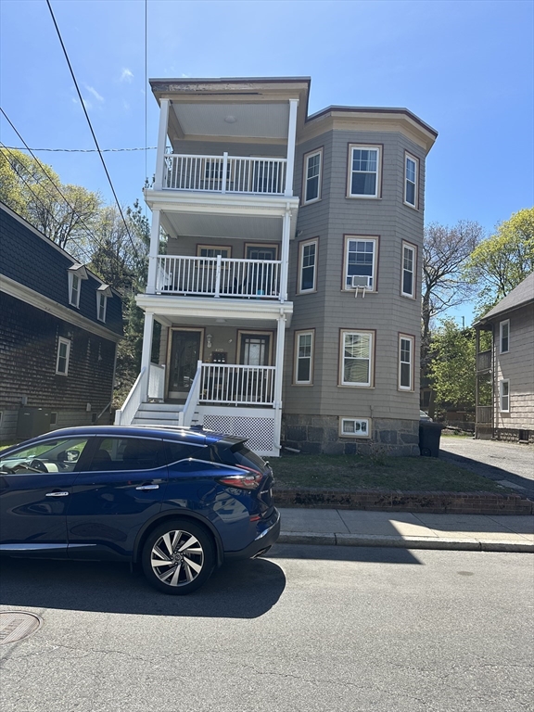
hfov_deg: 56.8
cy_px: 356
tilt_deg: +7.2
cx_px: 267
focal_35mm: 24
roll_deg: -3.9
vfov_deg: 71.6
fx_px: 494
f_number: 1.78
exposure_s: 1/3155
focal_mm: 6.86
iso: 80
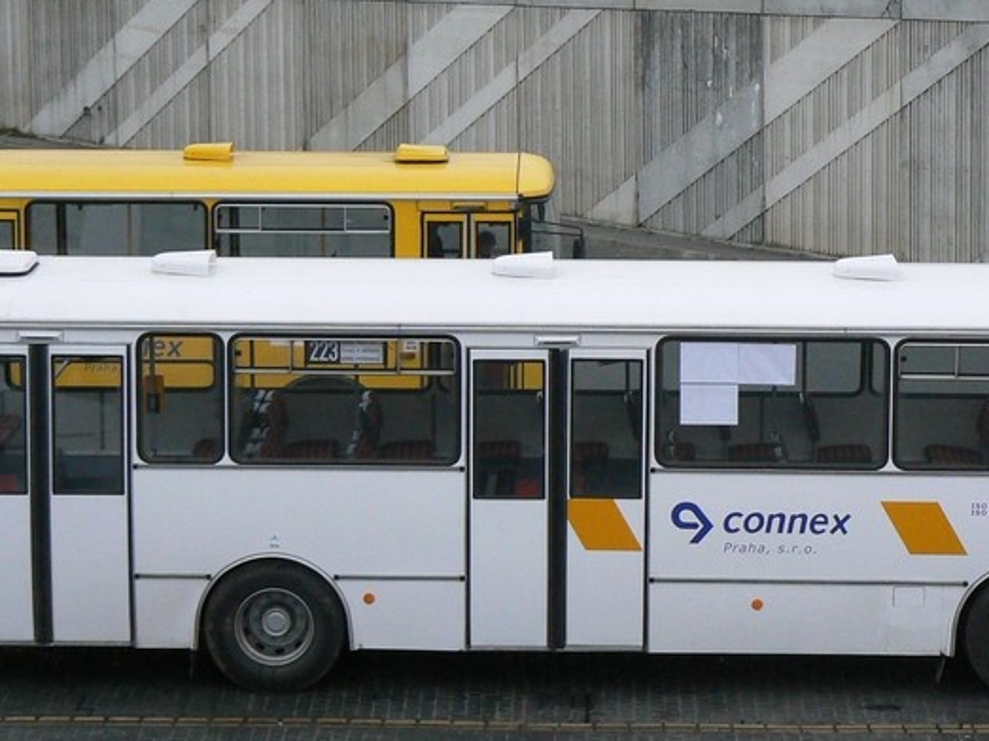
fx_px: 3342
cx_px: 565
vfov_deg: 12.6
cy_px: 235
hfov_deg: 16.8
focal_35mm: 117
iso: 200
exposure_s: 1/125
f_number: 3.2
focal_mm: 11.4
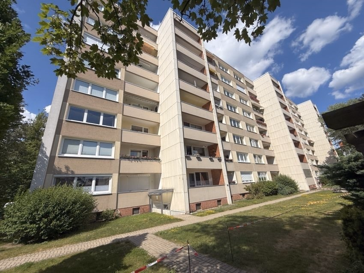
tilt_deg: +18.6
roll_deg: +2.0
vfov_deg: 85.7
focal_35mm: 14
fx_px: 147
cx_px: 182
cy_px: 136
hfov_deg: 102.0
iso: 50
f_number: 2.2
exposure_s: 1/4425
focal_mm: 2.22
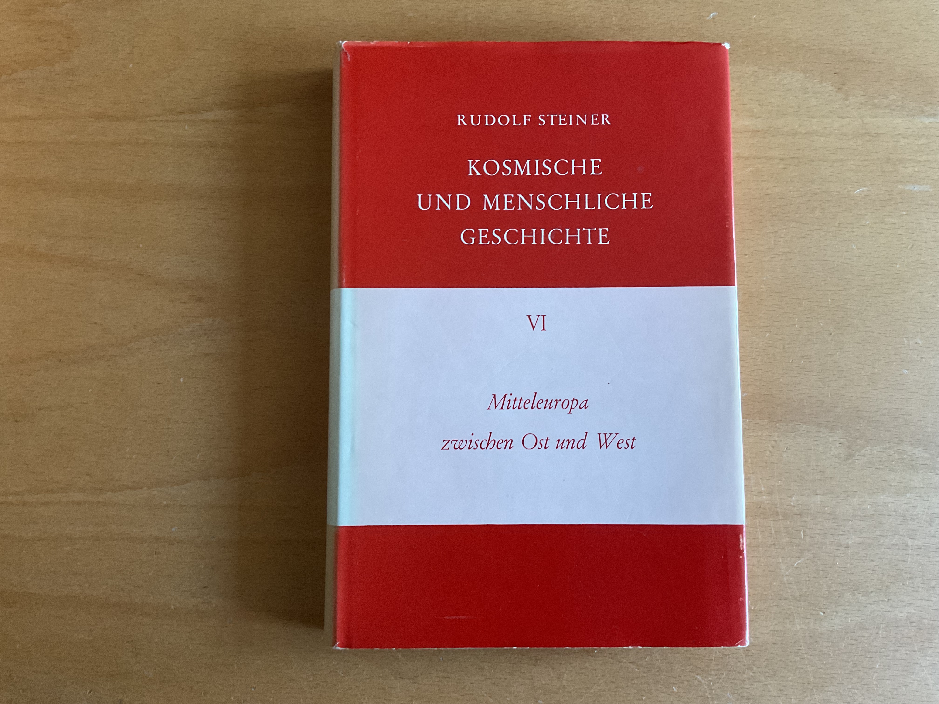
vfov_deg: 48.2
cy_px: 352
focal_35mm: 29
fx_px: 787
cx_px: 470
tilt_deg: -85.9
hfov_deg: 61.7
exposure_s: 1/40
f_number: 1.8
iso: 200
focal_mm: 3
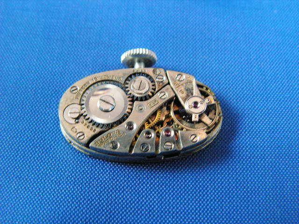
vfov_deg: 32.9
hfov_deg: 42.9
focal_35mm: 44
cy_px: 112
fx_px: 380
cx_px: 150
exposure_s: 1/13
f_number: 3.2
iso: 160
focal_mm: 7.4
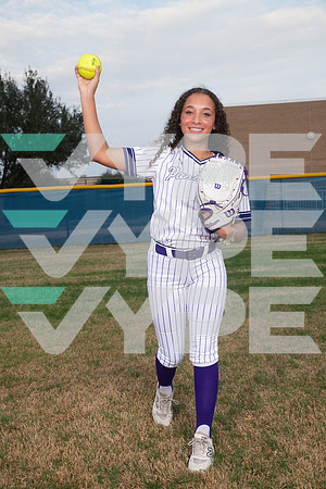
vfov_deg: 46.4
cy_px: 244
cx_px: 163
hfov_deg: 31.9
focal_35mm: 42
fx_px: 570
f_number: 6.3
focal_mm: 42
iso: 320
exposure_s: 1/320
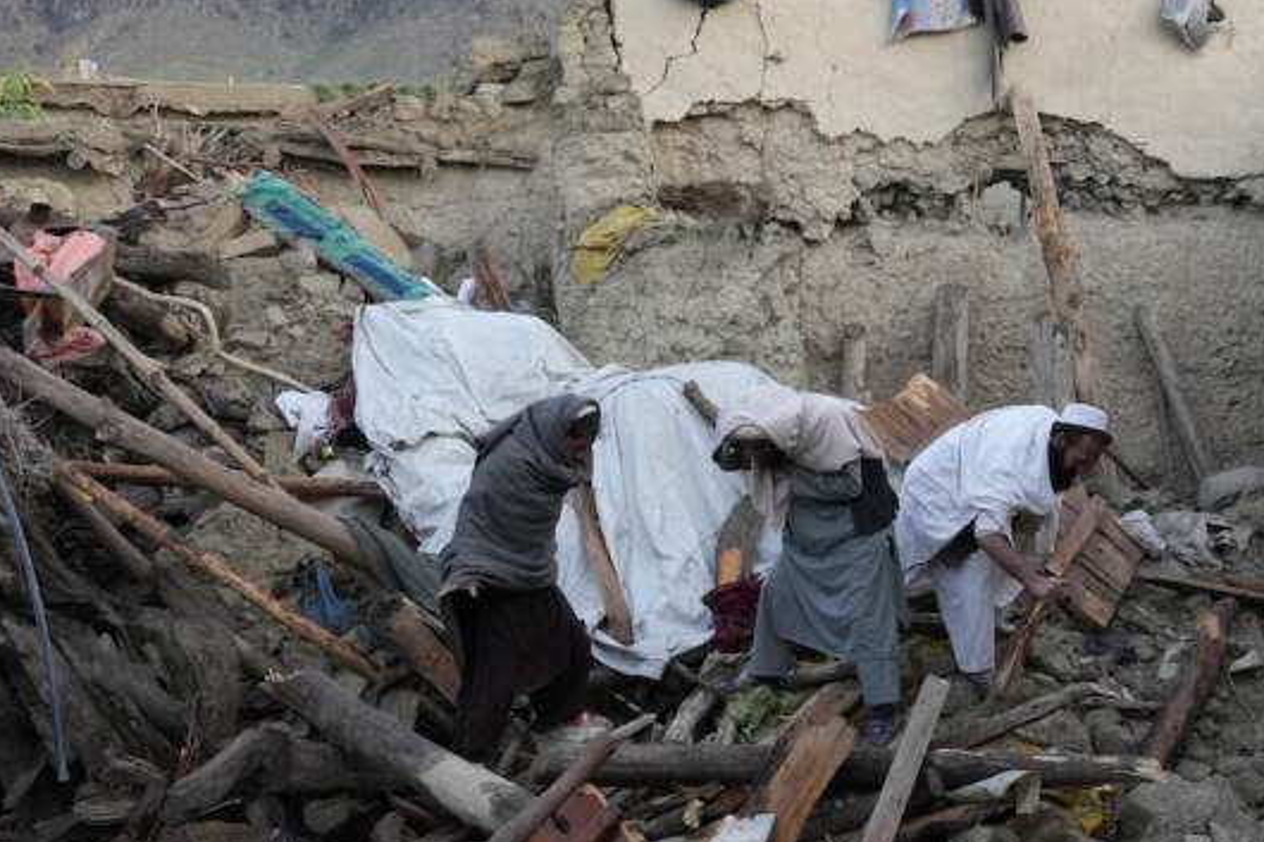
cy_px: 411
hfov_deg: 34.1
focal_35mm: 58
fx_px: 2036
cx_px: 854
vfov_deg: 23.4
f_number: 4
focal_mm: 30
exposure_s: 1/400
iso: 1000
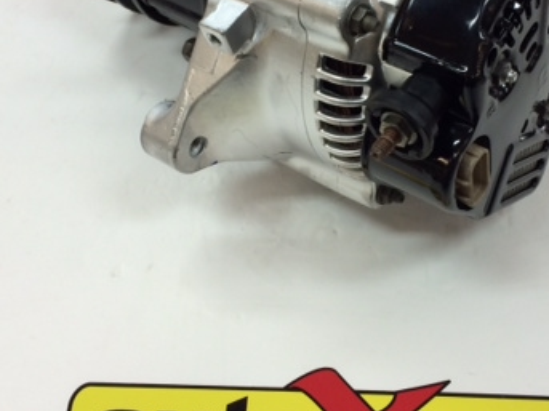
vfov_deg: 26.0
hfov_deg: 34.2
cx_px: 333
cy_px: 146
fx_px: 888
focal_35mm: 56
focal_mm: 4.12
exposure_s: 1/33
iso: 40
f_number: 2.2
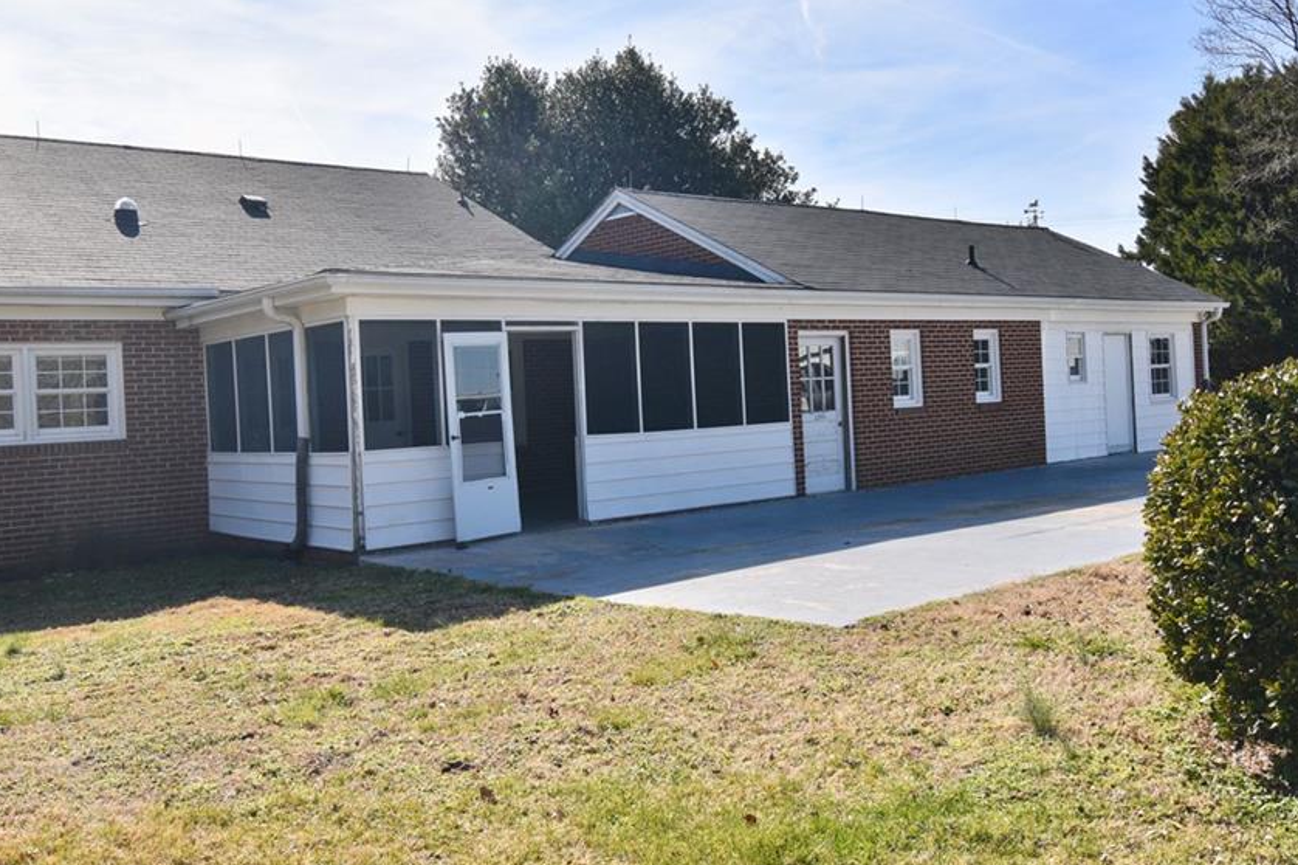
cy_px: 401
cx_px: 637
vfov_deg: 39.9
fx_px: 1189
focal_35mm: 33
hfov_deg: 57.2
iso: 200
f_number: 10
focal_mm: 18
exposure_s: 1/400
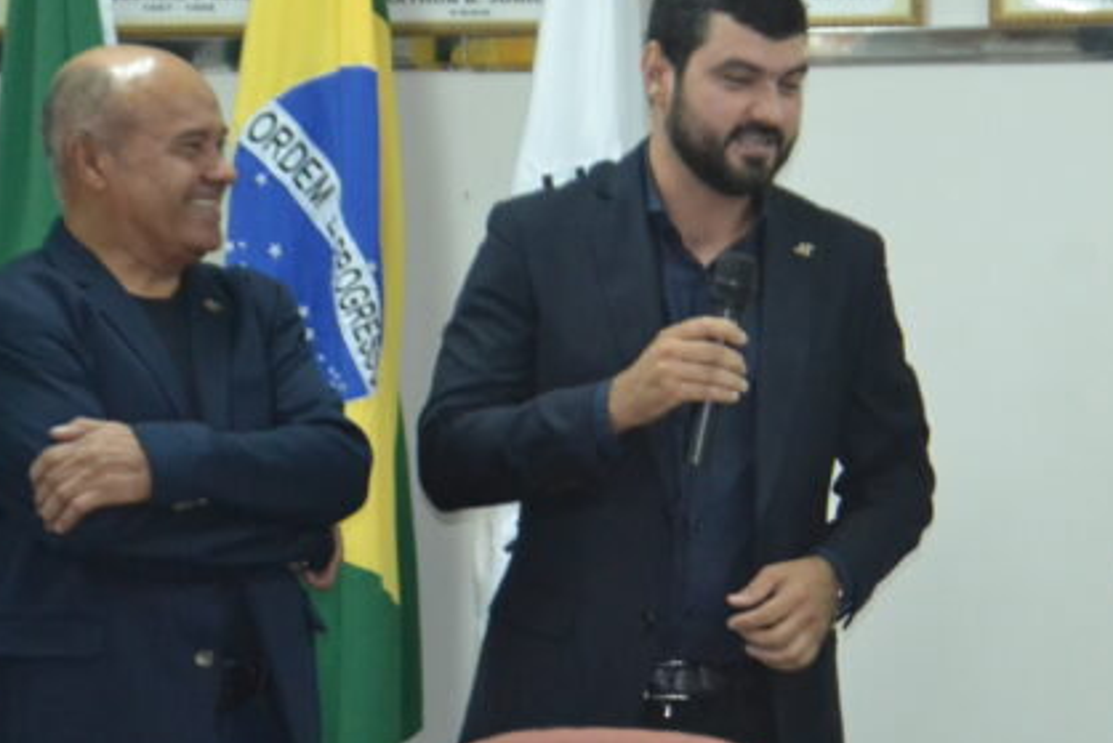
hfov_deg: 14.6
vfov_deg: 9.8
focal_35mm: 140
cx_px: 913
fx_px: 4330
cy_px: 439
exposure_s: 1/60
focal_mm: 52
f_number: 5.6
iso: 2800
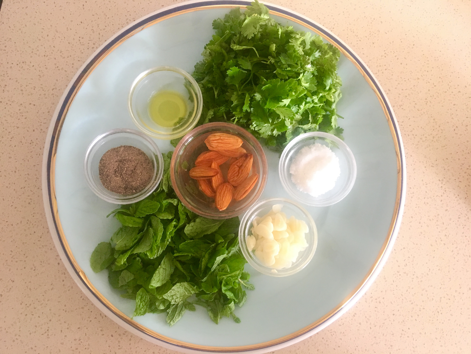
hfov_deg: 61.7
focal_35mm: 29
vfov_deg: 48.2
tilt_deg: -80.9
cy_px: 177
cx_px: 236
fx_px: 395
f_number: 2.2
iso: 100
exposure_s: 1/17
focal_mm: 4.15
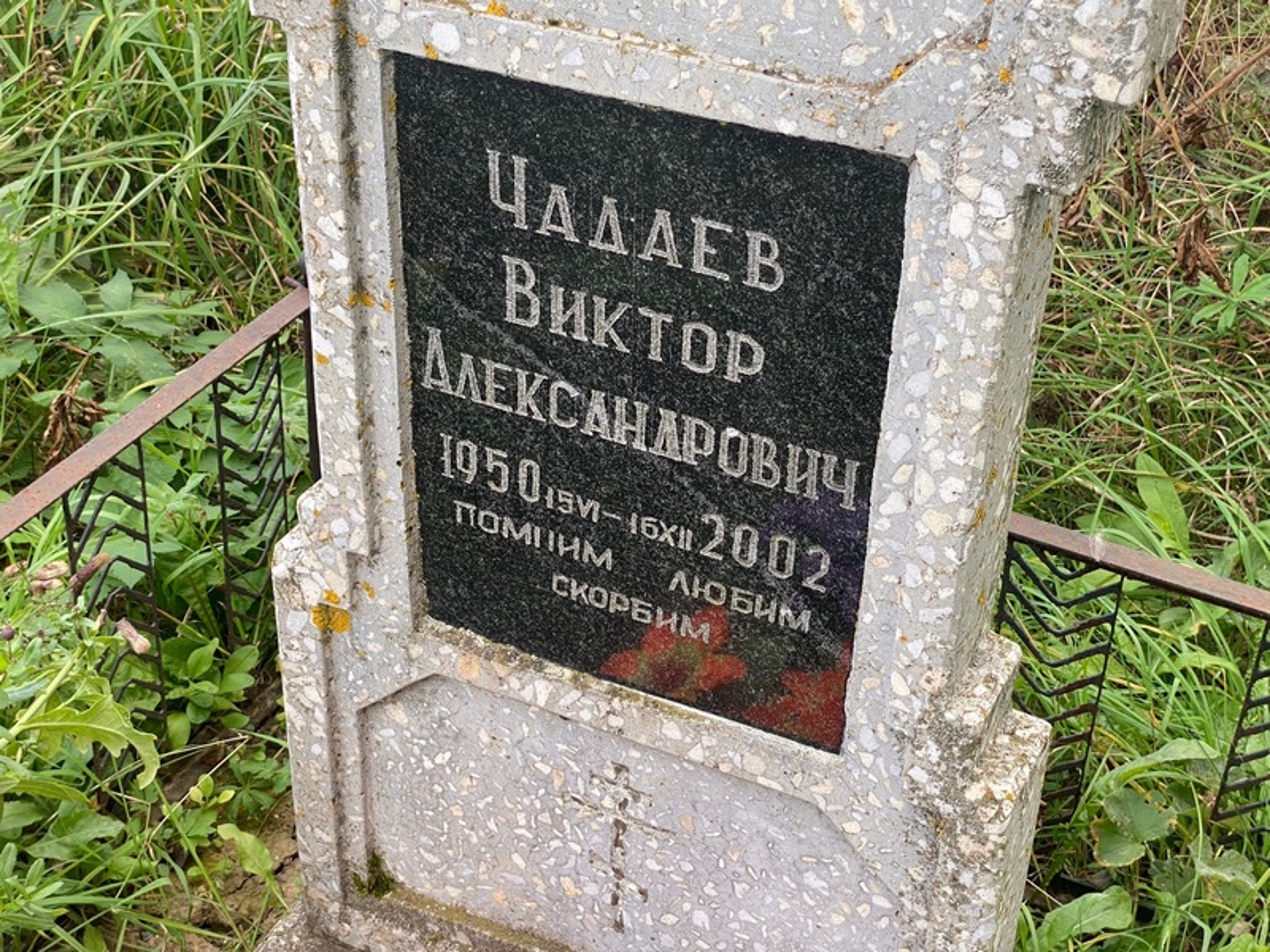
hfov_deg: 36.8
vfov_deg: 28.0
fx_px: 1908
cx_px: 635
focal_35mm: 52
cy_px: 476
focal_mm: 6
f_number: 2
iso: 20
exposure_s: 1/122
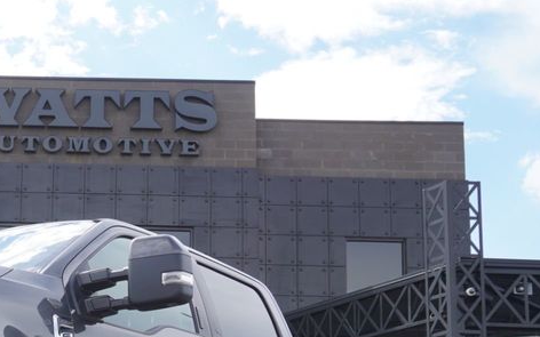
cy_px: 390
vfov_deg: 17.2
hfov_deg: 26.4
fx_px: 1074
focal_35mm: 73
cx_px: -23
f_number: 6.3
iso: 100
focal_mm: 22
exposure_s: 1/160
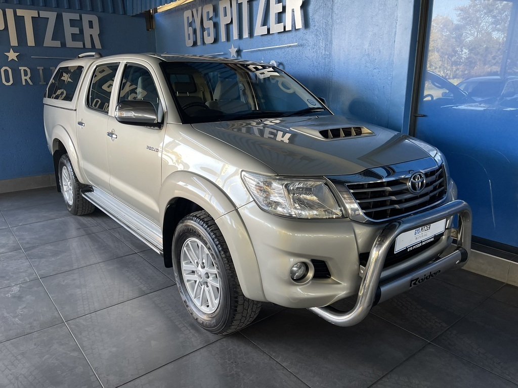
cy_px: 194
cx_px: 259
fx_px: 374
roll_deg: +1.2
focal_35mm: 25
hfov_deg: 69.4
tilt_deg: -16.0
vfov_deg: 54.9
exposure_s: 1/113
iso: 125
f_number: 1.6
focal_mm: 5.1
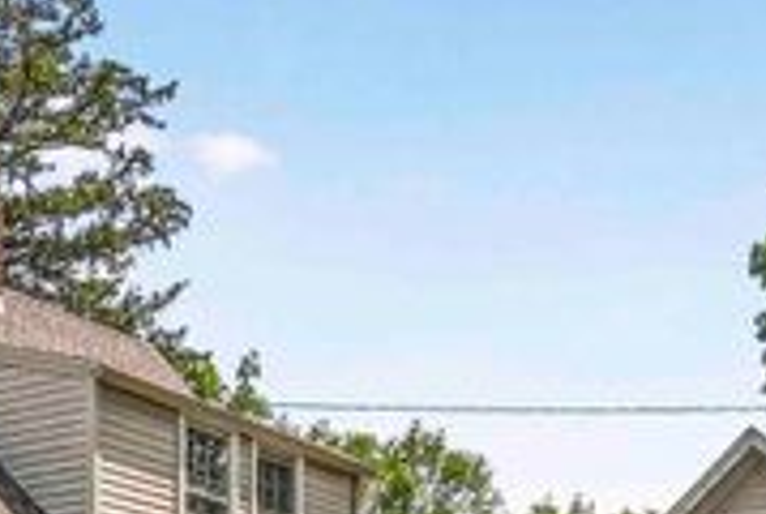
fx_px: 867
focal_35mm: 41
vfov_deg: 28.8
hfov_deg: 46.0
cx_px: 193
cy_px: 610
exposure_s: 1/4000
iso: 2000
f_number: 10
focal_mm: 14.6
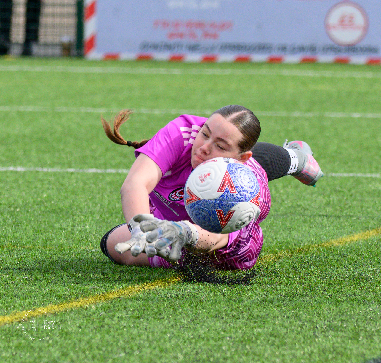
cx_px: 297
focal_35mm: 829
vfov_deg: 2.1
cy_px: -36
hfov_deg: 2.2
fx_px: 10077
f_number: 5
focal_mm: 190
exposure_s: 1/1600
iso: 560
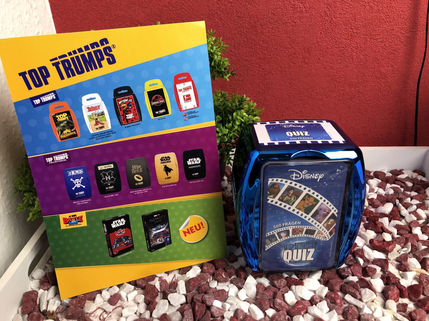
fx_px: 347
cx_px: 214
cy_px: 160
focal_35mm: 28
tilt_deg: -29.3
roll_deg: +2.2
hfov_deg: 63.4
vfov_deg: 49.7
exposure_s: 1/25
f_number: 1.8
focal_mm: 3.99
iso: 32
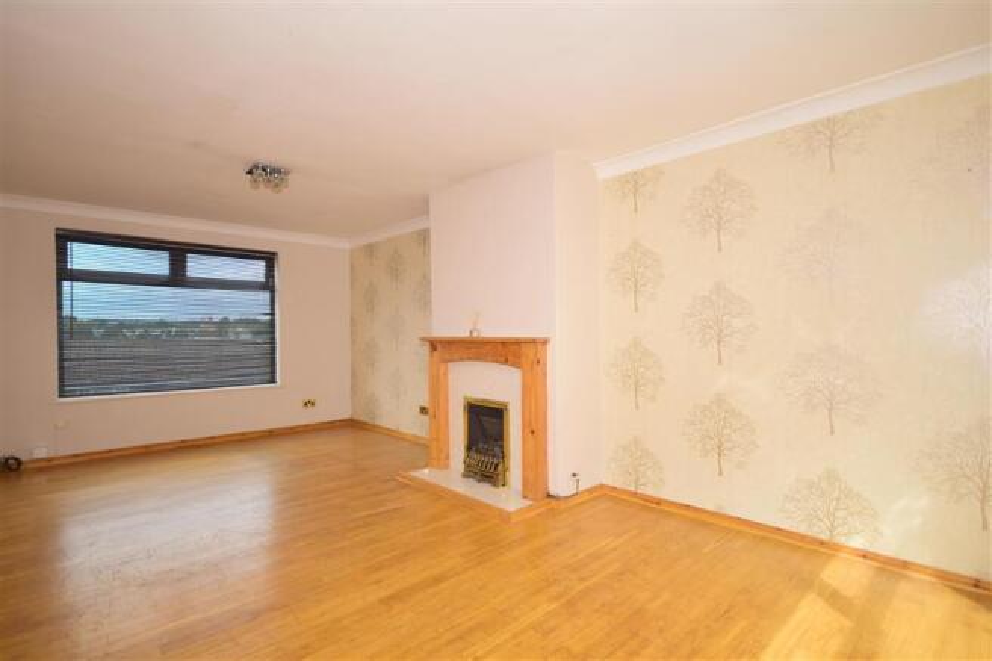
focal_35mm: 17
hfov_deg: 92.5
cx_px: 496
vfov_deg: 69.6
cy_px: 330
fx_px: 475
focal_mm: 11.5
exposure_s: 1/80
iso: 200
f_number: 5
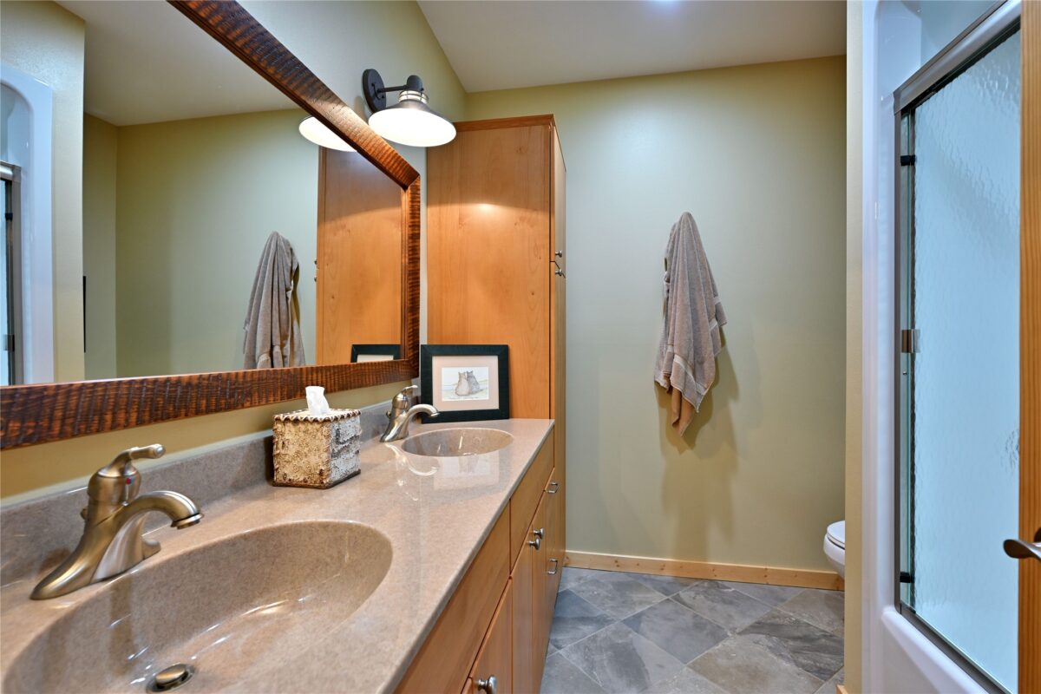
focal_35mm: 16
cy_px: 347
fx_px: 463
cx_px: 520
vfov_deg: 73.7
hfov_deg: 96.7
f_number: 5.6
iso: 250
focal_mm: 16
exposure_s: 1/25
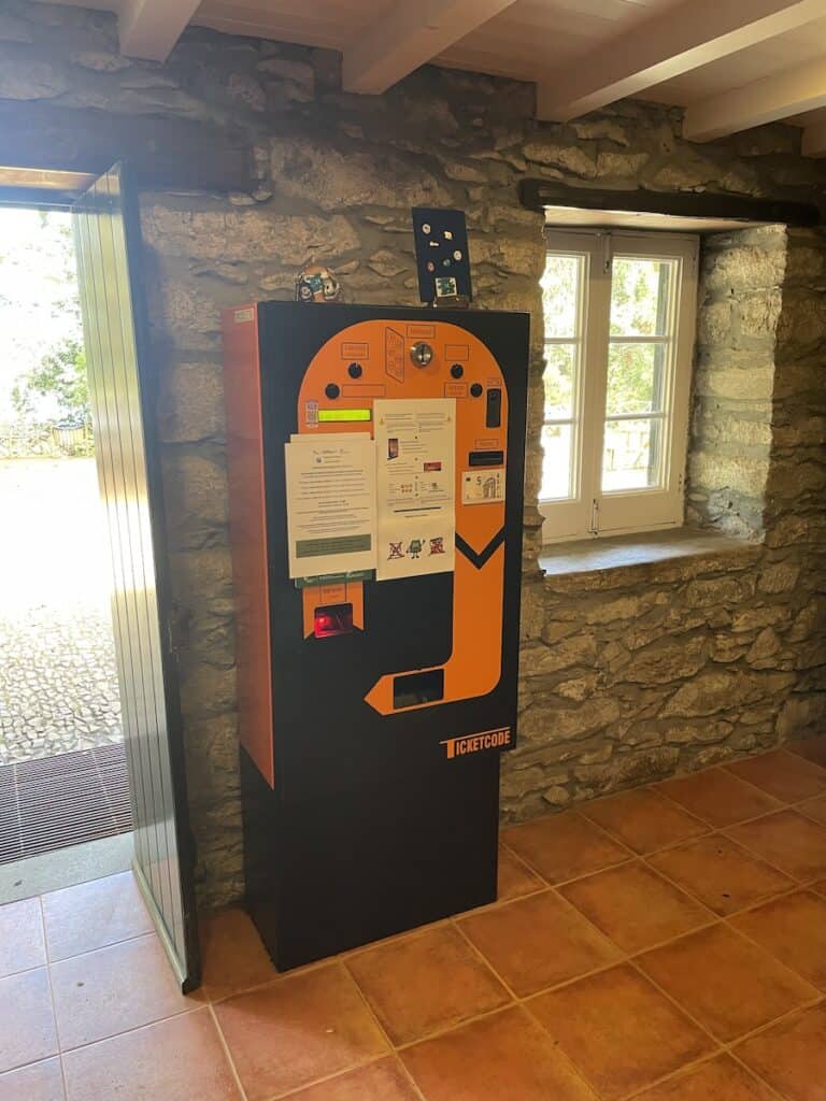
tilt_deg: -11.1
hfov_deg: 53.1
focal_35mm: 26
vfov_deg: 67.3
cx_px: 413
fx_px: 827
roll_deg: +1.0
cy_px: 550
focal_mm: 4.2
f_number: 1.6
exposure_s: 1/60
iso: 200
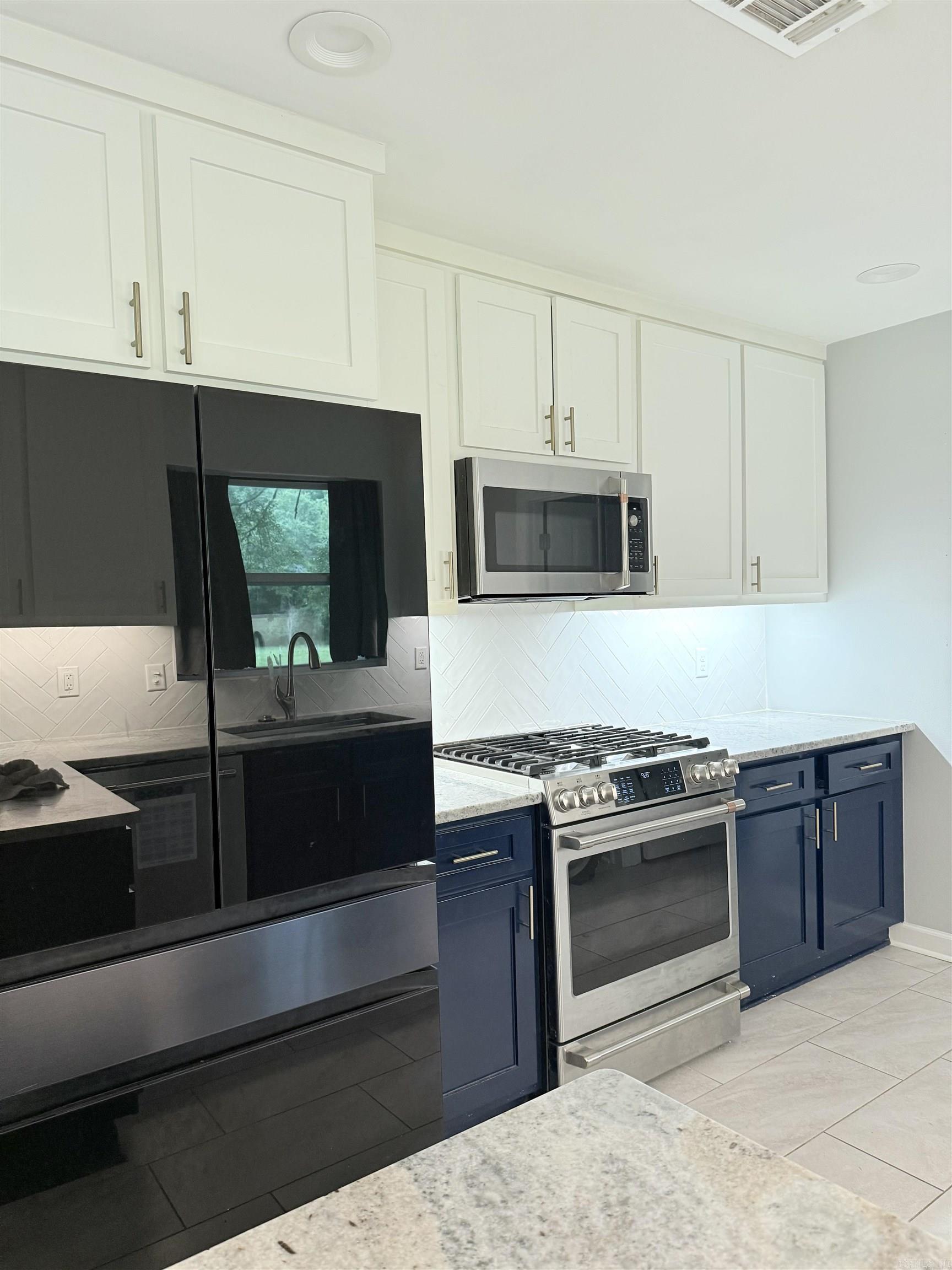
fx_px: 880
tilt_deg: -1.1
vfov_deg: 71.6
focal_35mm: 24
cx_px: 476
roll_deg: +1.6
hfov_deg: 56.8
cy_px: 635
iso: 200
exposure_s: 1/60
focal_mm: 6.76
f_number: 1.78
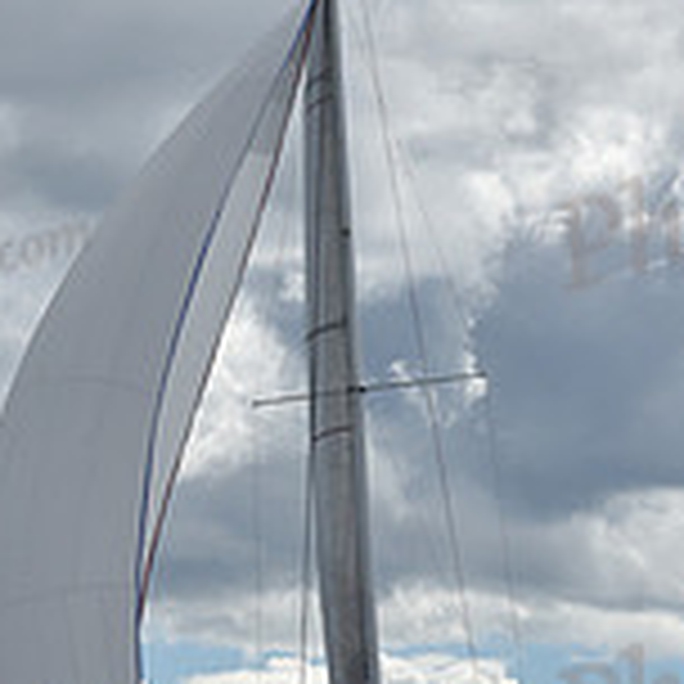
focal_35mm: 291
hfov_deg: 6.0
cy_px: 472
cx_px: 326
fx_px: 6505
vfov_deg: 6.0
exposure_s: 1/1000
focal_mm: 90
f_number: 11
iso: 250
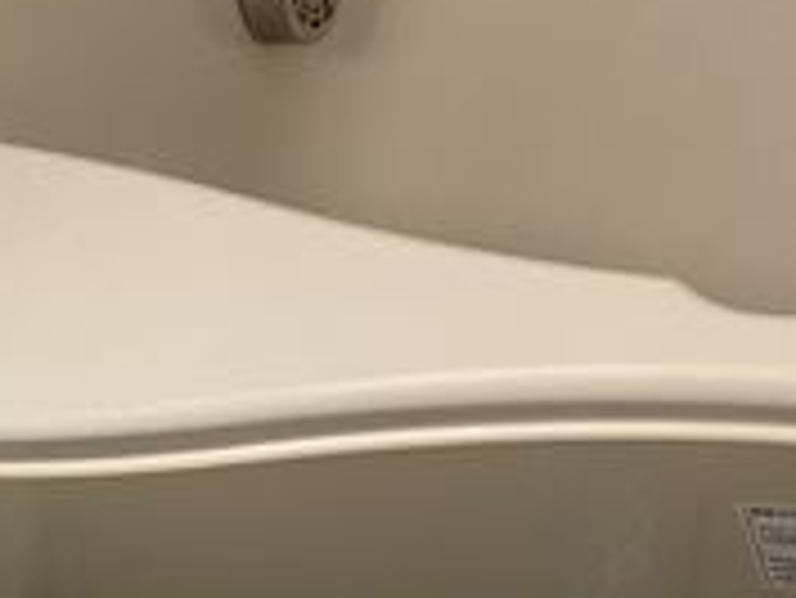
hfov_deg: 19.9
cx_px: 877
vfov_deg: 15.3
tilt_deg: -56.2
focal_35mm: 94
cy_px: -67
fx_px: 2163
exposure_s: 1/50
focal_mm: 4.25
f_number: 1.8
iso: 200
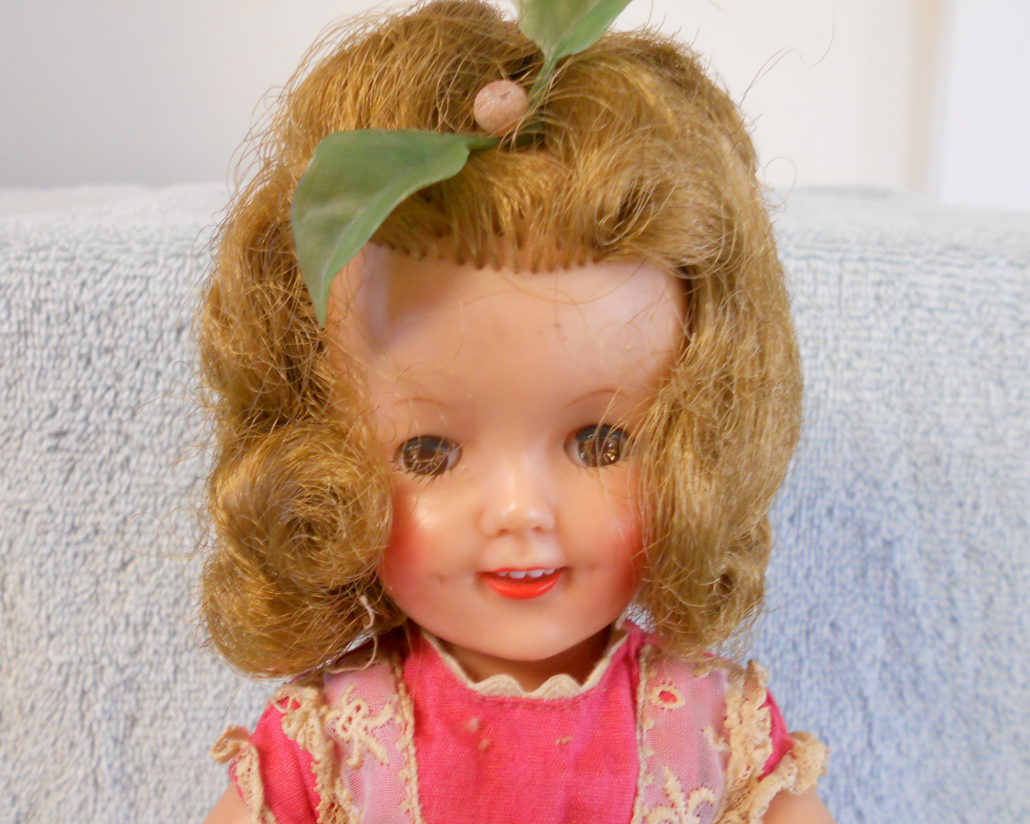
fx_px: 1067
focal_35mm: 35
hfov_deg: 51.5
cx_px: 488
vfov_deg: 42.2
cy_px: 432
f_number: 3.5
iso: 400
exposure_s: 1/20
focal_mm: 5.8
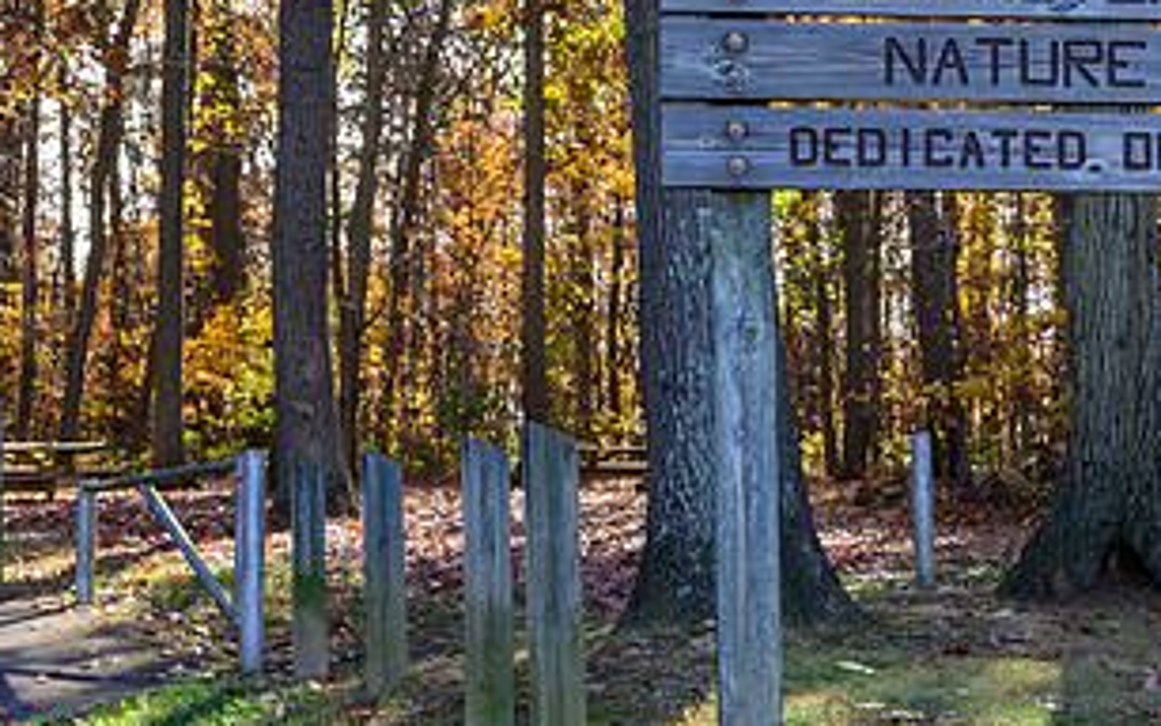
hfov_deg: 25.0
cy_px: 285
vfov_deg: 16.1
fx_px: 2563
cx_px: 976
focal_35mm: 81
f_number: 7.1
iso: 500
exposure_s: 1/200
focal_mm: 42
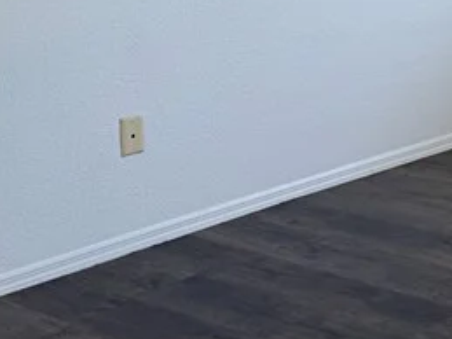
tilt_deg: -1.3
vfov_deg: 14.3
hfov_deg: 16.3
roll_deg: +0.9
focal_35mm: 95
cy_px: -208
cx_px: 880
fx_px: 1240
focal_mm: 6.76
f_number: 1.78
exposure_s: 1/175
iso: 64
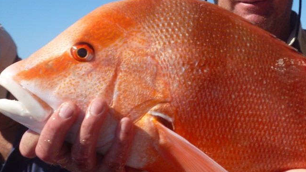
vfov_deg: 17.0
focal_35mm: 71
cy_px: 81
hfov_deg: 29.3
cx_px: 226
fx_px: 576
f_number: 11
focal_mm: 7.3
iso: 100
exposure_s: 1/100
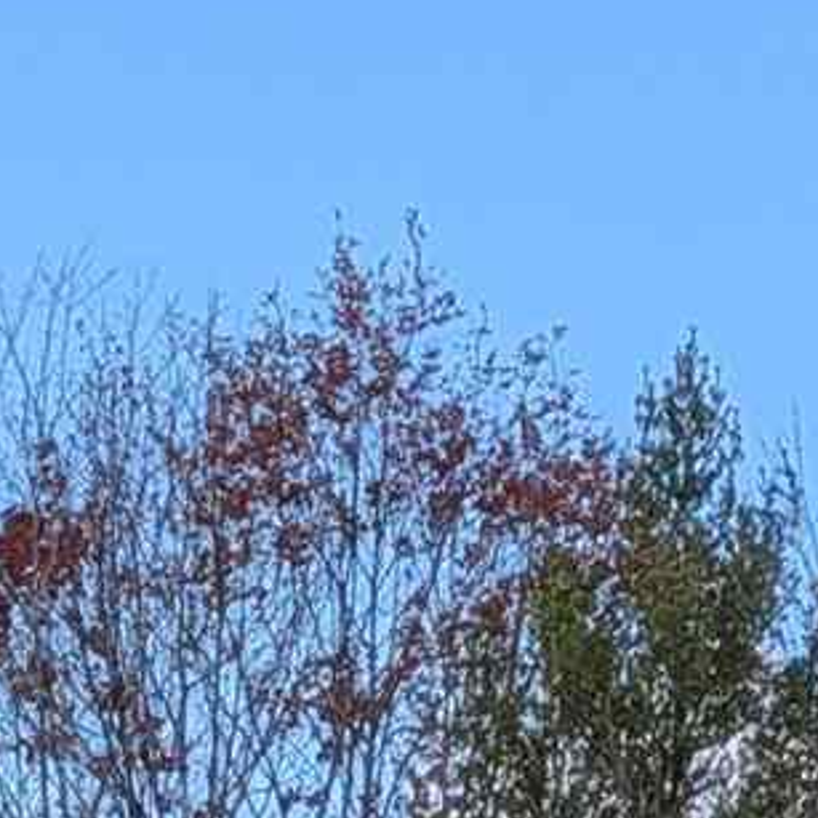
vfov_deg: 7.6
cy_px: 2100
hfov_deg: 8.2
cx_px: 677
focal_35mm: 212
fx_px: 5668
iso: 30
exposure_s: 1/912
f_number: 1.7
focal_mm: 4.53
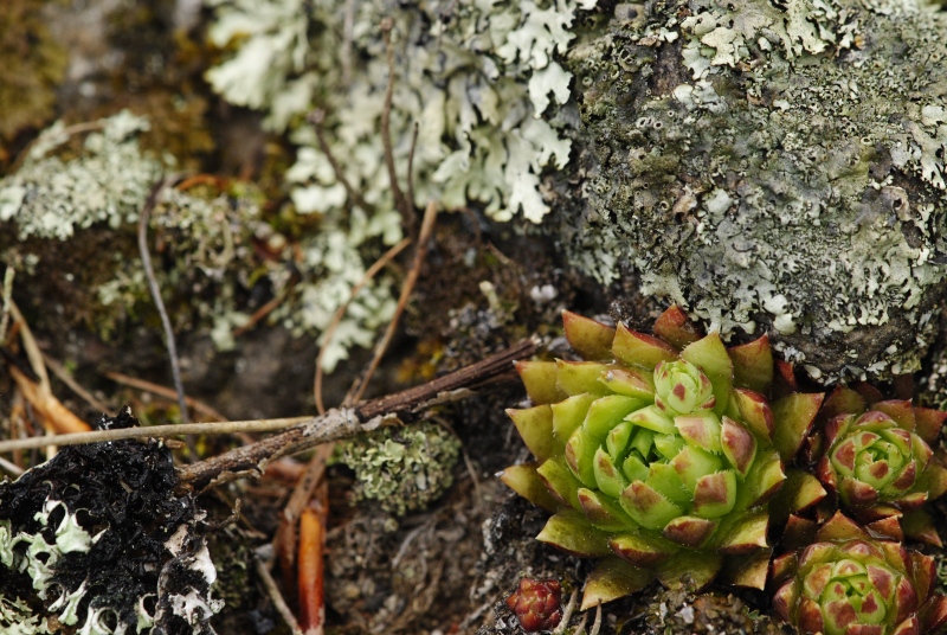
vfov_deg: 10.8
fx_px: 3359
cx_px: 474
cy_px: 318
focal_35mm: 128
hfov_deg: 16.0
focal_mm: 85
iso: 400
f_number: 8
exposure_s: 1/200
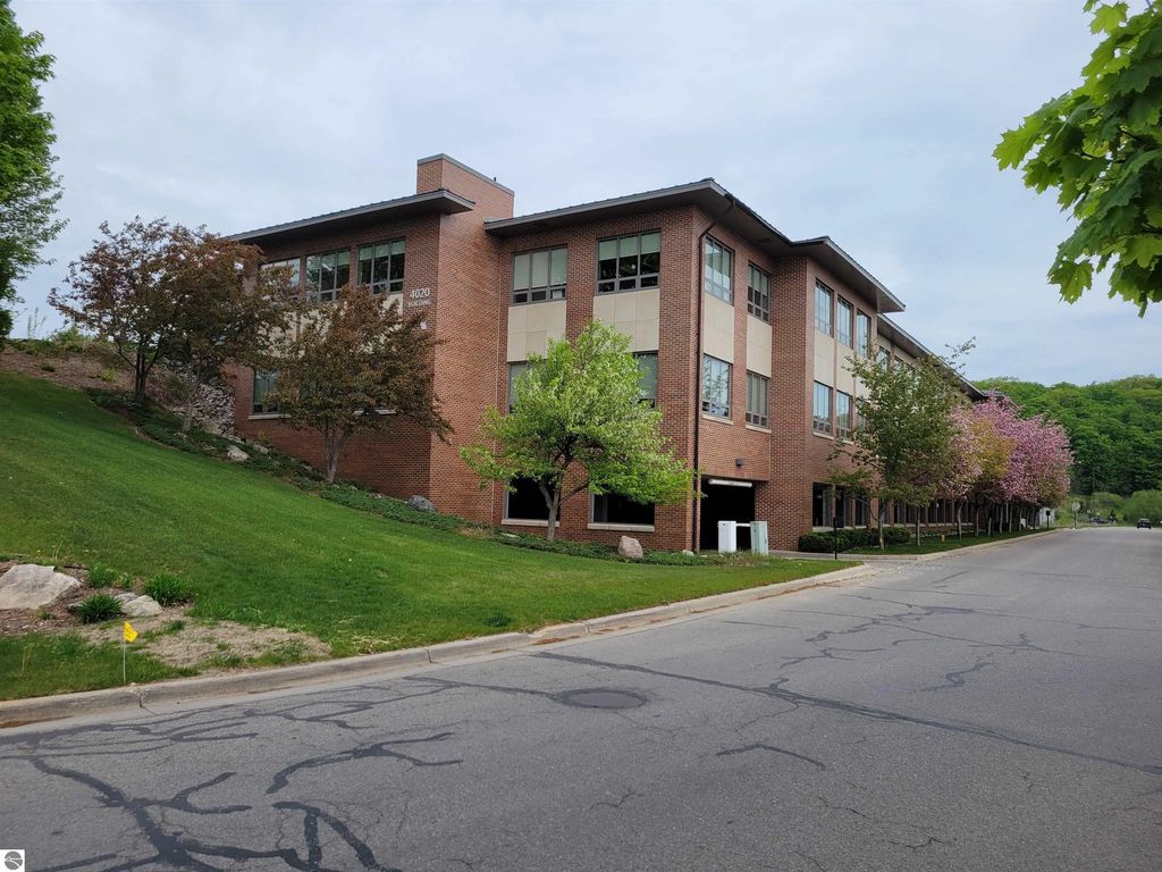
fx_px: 873
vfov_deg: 53.1
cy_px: 436
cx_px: 581
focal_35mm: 26
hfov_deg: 67.3
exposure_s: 1/1973
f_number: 1.8
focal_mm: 5.4
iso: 40
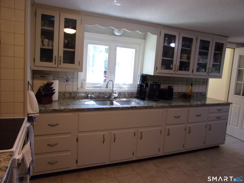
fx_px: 169
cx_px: 122
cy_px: 92
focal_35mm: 24
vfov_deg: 56.8
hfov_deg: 71.6
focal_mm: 4.3
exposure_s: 1/21
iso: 200
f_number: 3.3
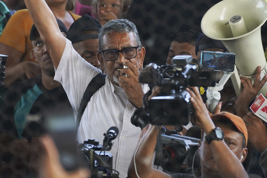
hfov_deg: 3.3
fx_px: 4702
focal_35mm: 634
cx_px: 112
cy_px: 54
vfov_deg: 2.2
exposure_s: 1/640
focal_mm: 400
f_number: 5.6
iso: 1250
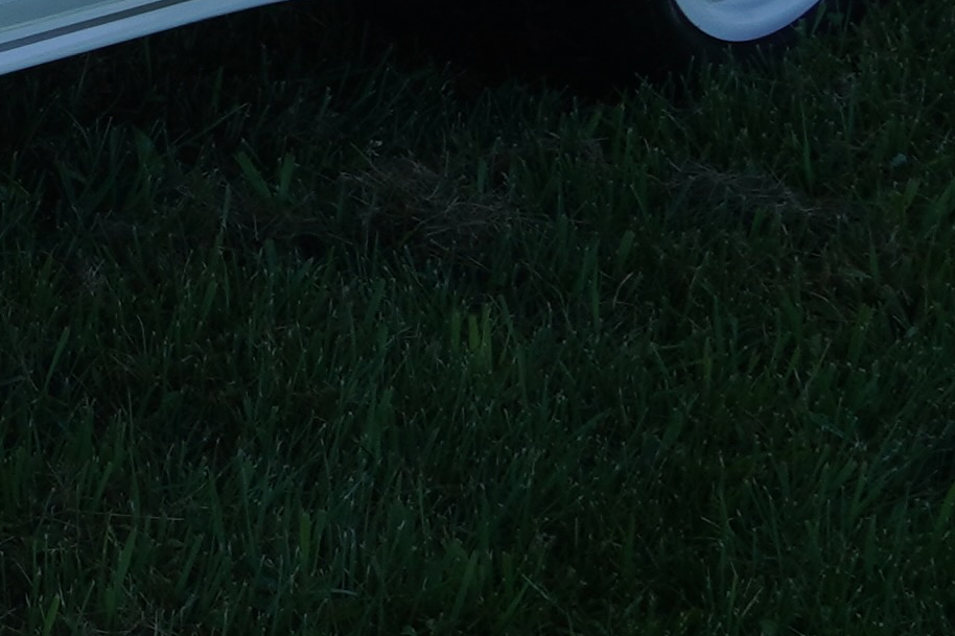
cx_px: -1505
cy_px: -321
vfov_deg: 6.9
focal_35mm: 197
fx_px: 5225
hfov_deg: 9.1
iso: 100
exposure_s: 1/50
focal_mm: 20
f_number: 13
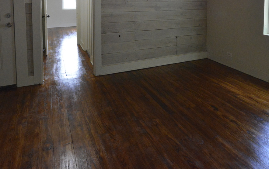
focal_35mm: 28
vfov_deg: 40.3
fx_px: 205
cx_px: 145
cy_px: 9
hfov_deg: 66.4
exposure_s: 1/100
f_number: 11
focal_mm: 15
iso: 6400
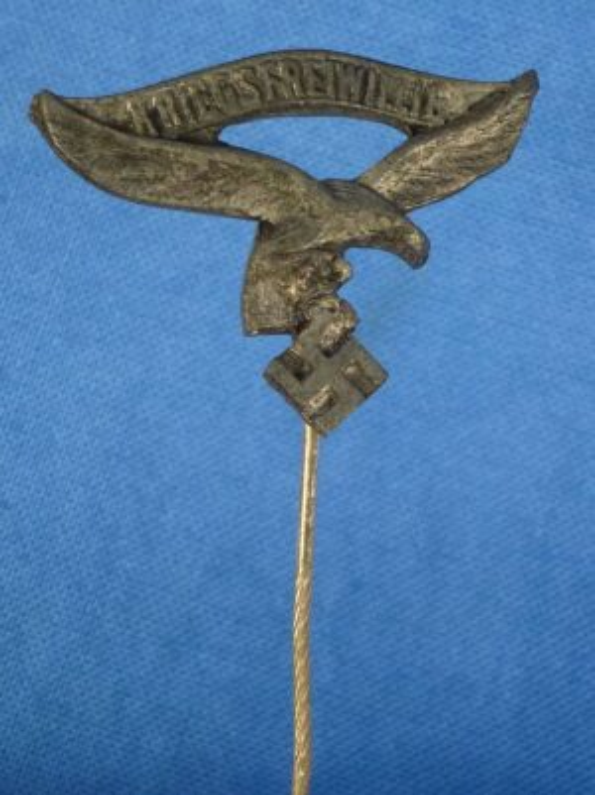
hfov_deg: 19.4
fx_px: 1745
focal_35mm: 76
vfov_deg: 25.7
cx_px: 298
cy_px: 398
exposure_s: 1/80
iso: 400
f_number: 4.7
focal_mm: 13.6
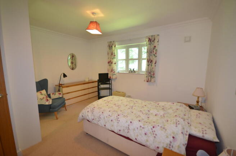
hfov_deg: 100.5
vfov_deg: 77.0
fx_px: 98
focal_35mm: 15
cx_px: 118
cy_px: 78
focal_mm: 10
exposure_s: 1/30
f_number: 4
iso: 400
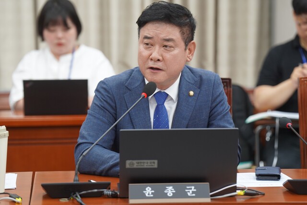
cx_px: 154
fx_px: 1398
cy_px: 102
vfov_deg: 8.4
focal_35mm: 164
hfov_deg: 12.5
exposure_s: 1/200
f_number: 4
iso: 2000
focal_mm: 164
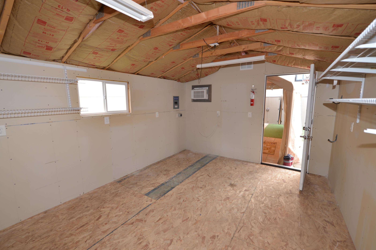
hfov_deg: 100.3
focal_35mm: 15
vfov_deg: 77.3
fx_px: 157
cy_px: 124
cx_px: 197
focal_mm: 14
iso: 280
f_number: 4
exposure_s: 1/60
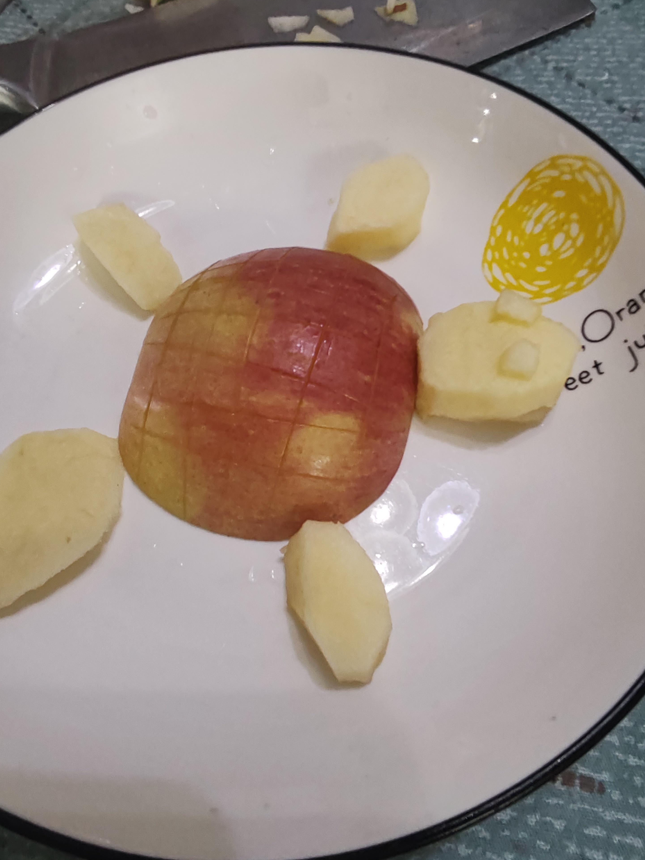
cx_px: 314
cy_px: 415
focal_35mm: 27
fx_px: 671
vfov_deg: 65.3
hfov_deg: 51.3
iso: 400
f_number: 2.2
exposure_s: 1/33
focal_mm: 1.96
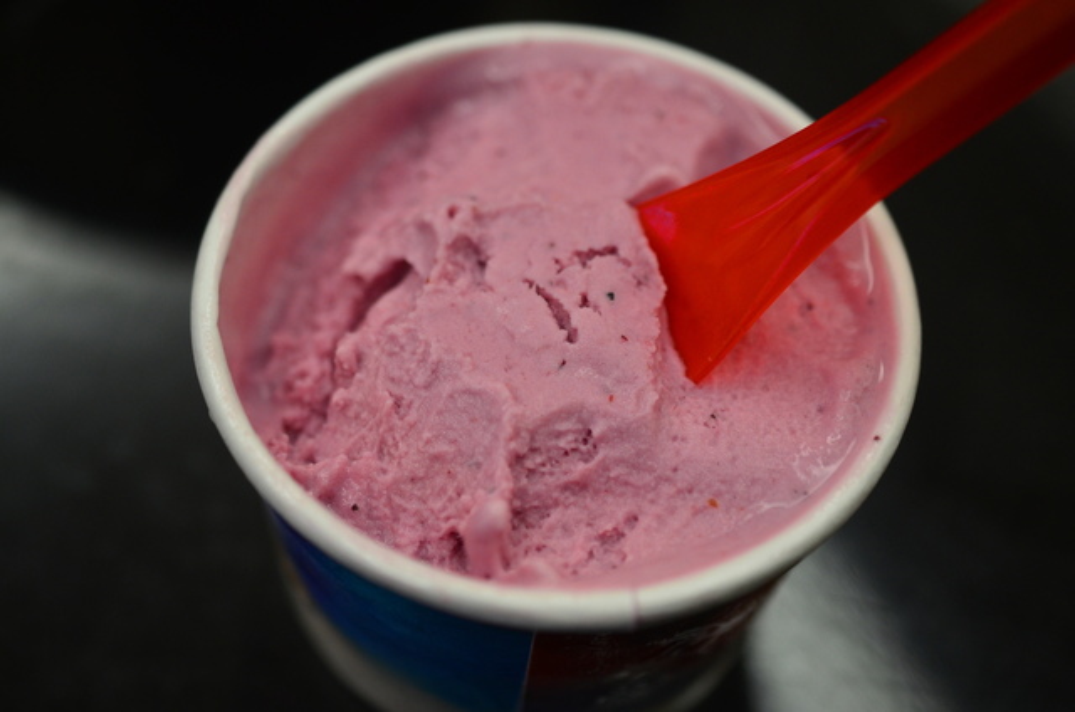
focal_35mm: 60
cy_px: 356
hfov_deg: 33.5
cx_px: 538
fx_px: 1788
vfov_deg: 22.5
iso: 800
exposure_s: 1/60
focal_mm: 40
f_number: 3.2
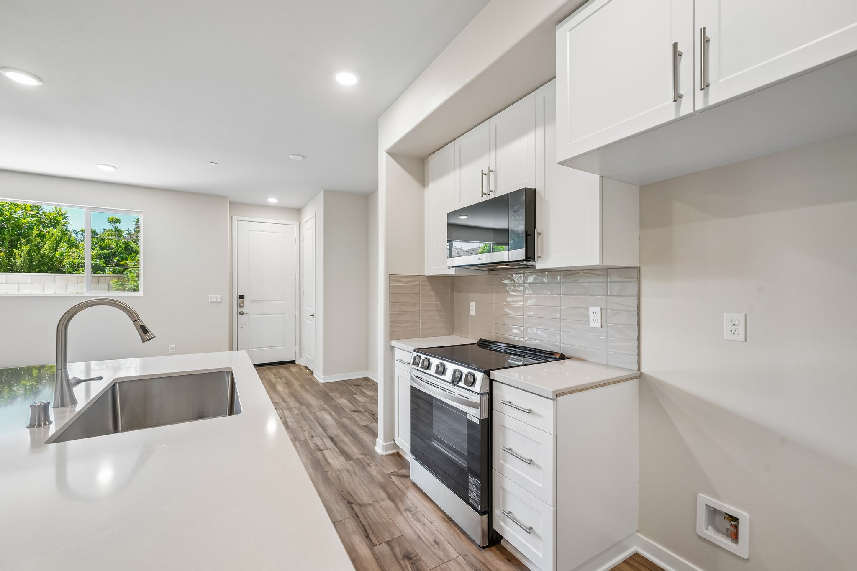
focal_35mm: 14
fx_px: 333
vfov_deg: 81.2
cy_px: 286
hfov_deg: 104.3
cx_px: 428
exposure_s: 1/15
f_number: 8
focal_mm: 14
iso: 400
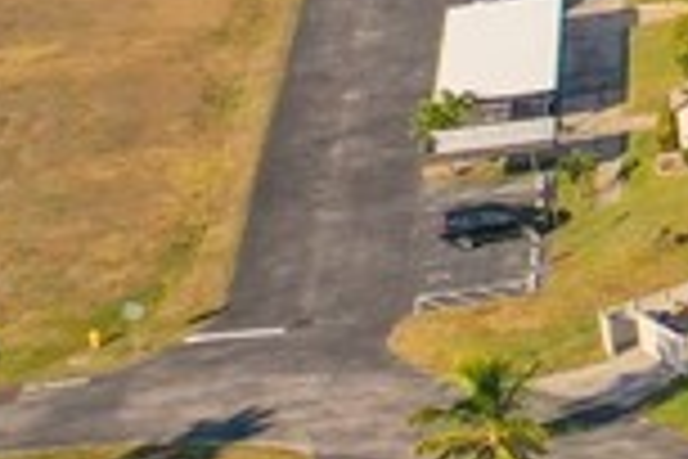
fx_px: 3803
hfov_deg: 8.0
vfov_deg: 6.9
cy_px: -99
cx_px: 2388
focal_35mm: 199
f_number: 2.8
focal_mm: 10.26
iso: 100
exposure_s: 1/320
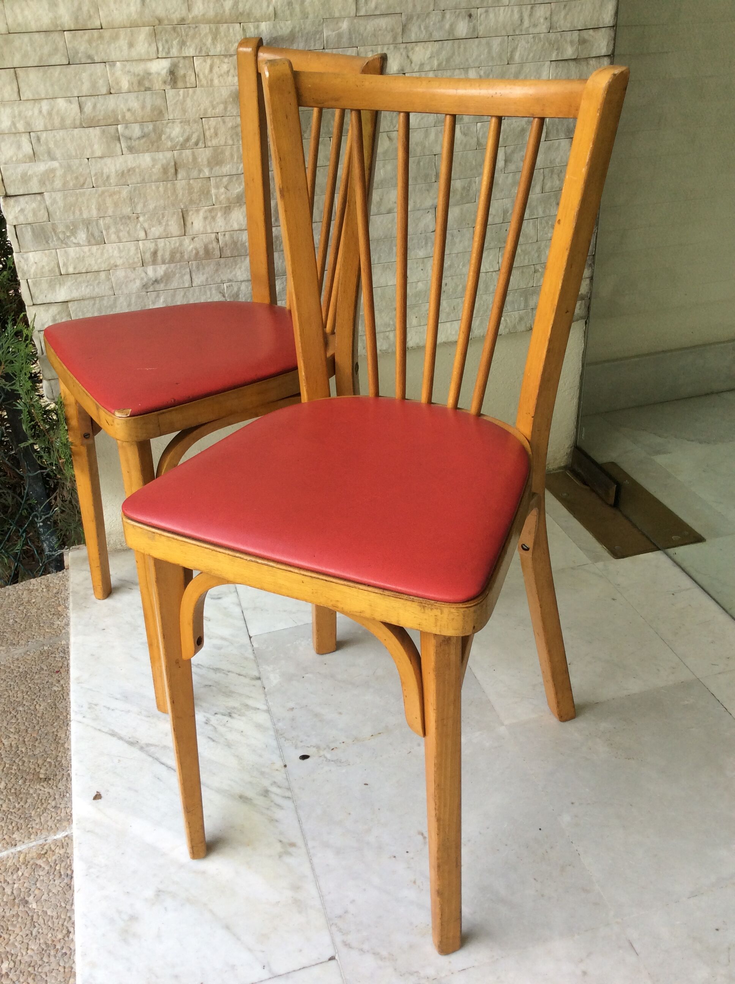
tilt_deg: -31.9
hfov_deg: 44.1
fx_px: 908
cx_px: 368
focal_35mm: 32
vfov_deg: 56.9
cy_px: 492
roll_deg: +2.1
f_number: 2.4
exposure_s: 1/158
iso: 32
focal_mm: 3.3
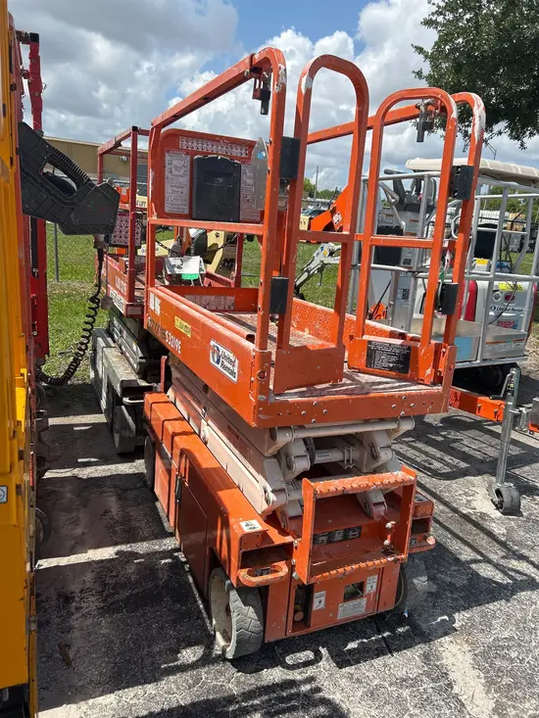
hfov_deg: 53.1
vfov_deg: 67.3
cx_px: 270
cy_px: 359
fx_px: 540
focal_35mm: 26
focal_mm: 5.7
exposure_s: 1/3831
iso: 50
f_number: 1.5
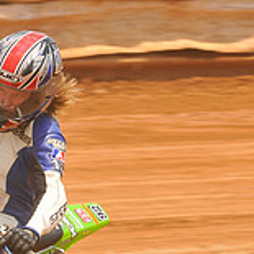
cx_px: -29
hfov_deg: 2.9
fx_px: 4953
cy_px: 215
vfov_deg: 2.9
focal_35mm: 597
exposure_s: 1/400
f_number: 9
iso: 200
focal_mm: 125
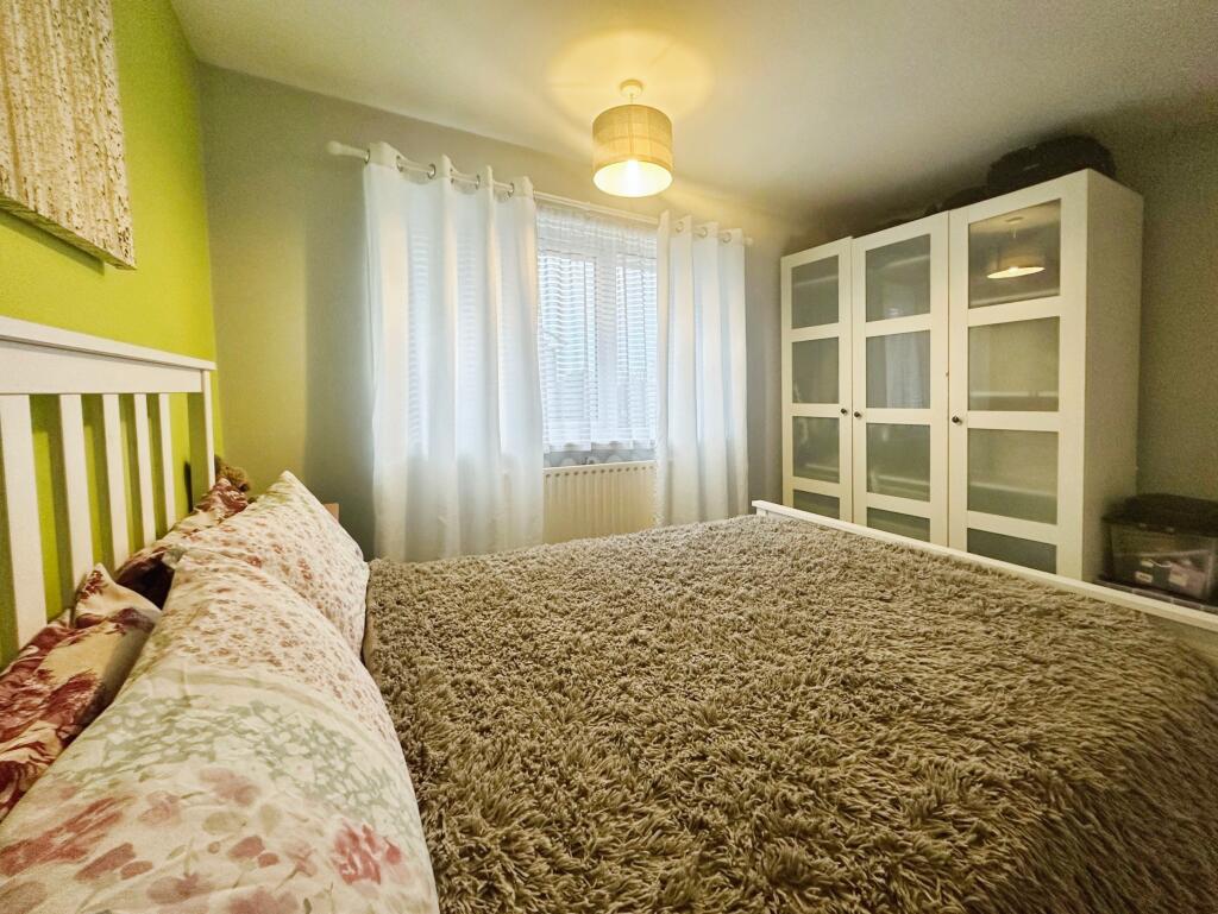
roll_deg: -0.3
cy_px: 457
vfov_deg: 85.7
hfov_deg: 102.0
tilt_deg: -4.3
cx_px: 609
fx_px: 493
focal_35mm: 14
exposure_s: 1/50
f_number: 2.2
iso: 200
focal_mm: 2.22
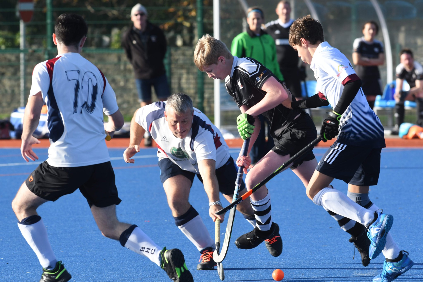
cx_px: 212
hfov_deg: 4.6
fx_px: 5287
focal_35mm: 450
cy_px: 141
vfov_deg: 3.1
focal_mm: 300
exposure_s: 1/1000
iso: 800
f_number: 9
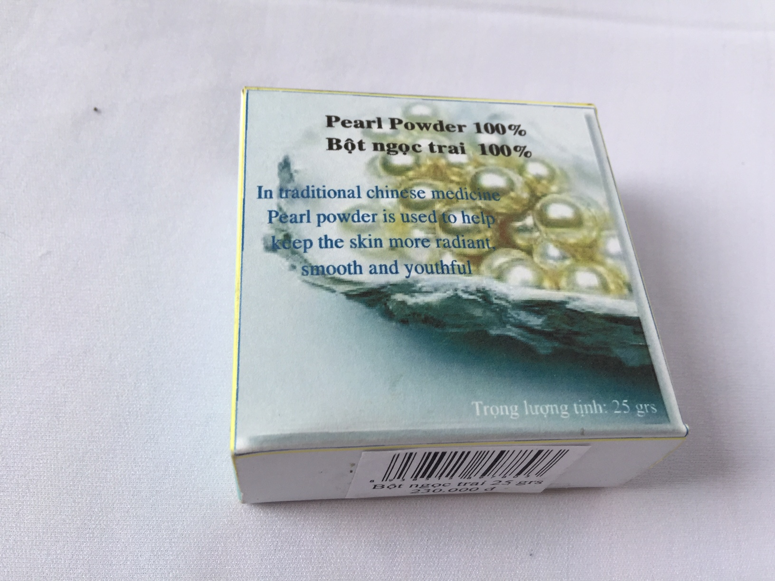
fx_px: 649
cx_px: 388
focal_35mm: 29
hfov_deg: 61.7
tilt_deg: -60.3
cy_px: 290
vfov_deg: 48.2
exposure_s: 1/50
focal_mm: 4.15
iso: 40
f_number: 2.2
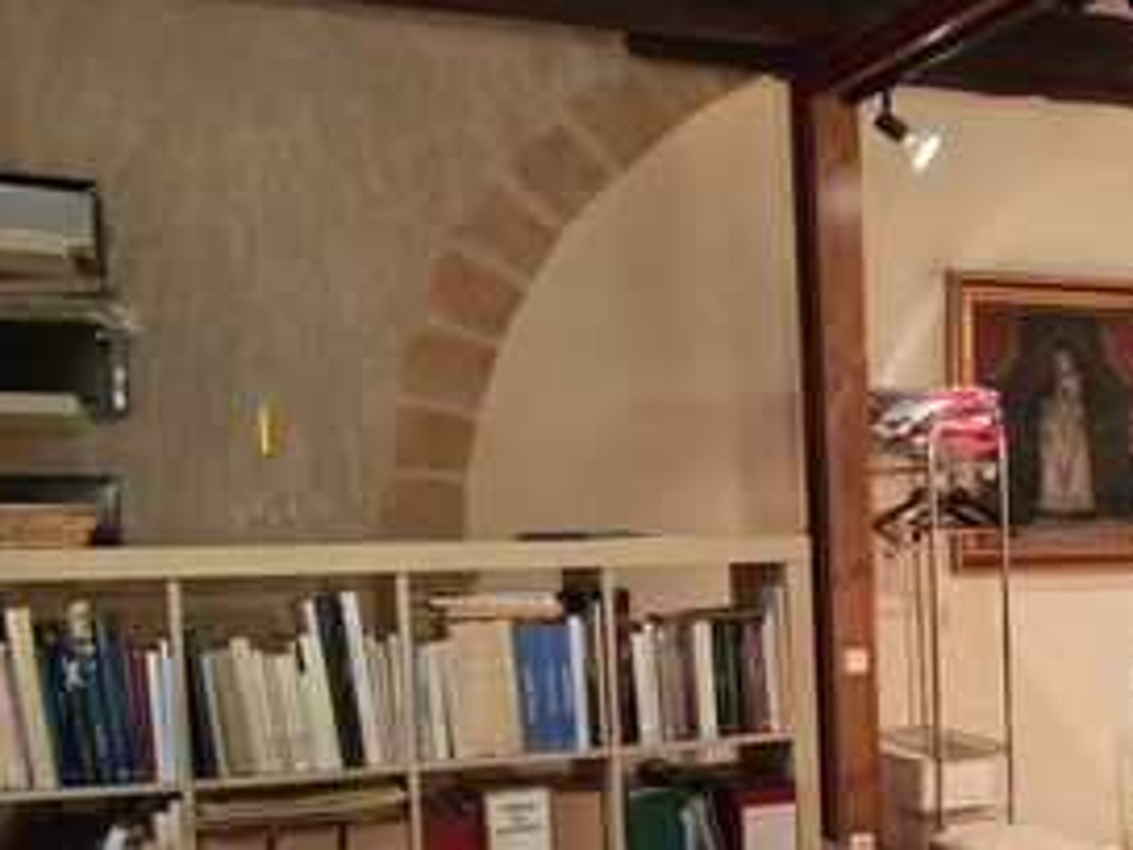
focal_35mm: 53
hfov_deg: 33.7
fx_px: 1735
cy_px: 662
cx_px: 1079
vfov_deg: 27.1
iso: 1576
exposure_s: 1/20
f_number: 1.7
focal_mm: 5.27
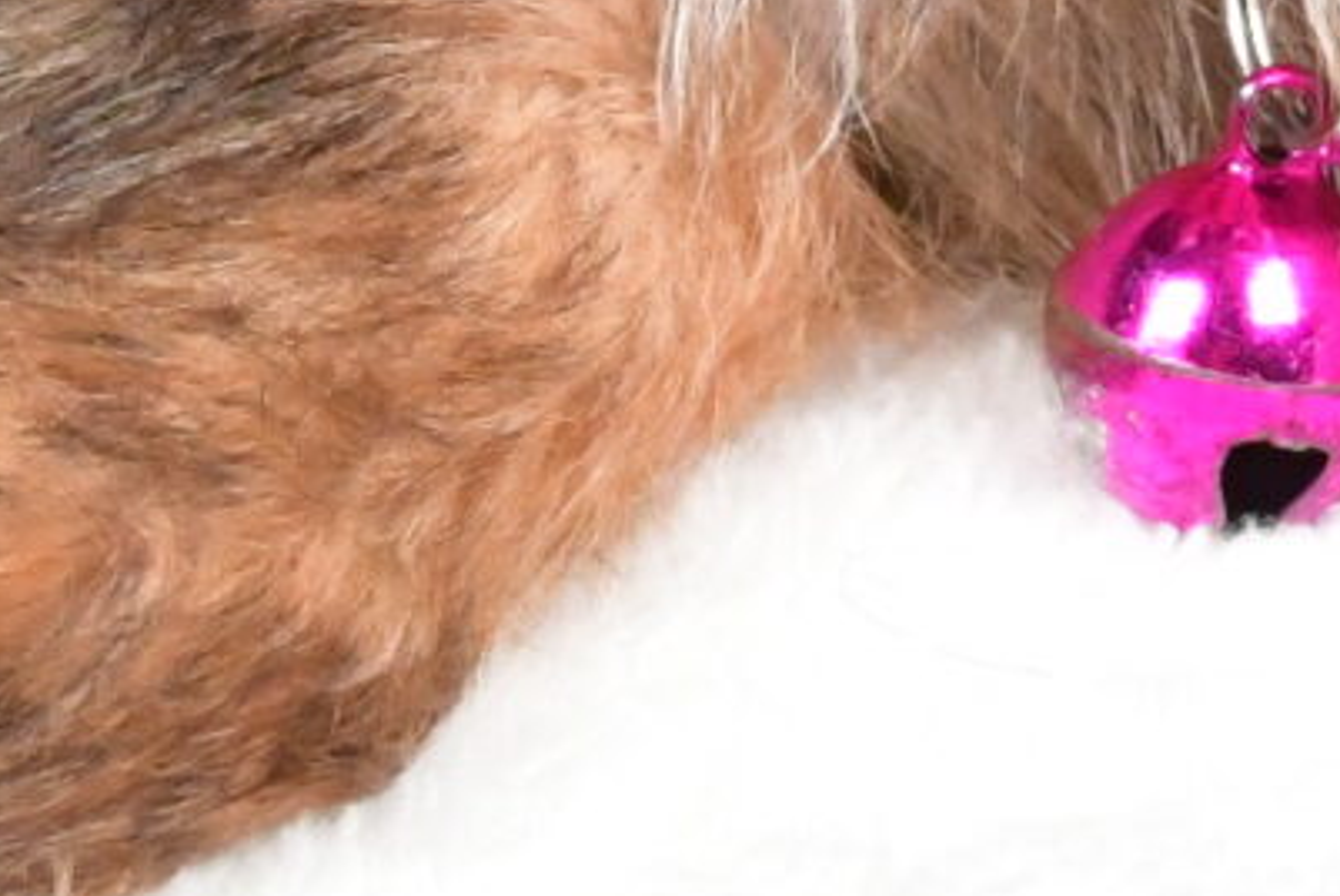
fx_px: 9982
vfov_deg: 4.9
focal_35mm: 268
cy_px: -1897
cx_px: 2015
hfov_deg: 7.5
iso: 5000
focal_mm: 28
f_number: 11
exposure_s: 1/500
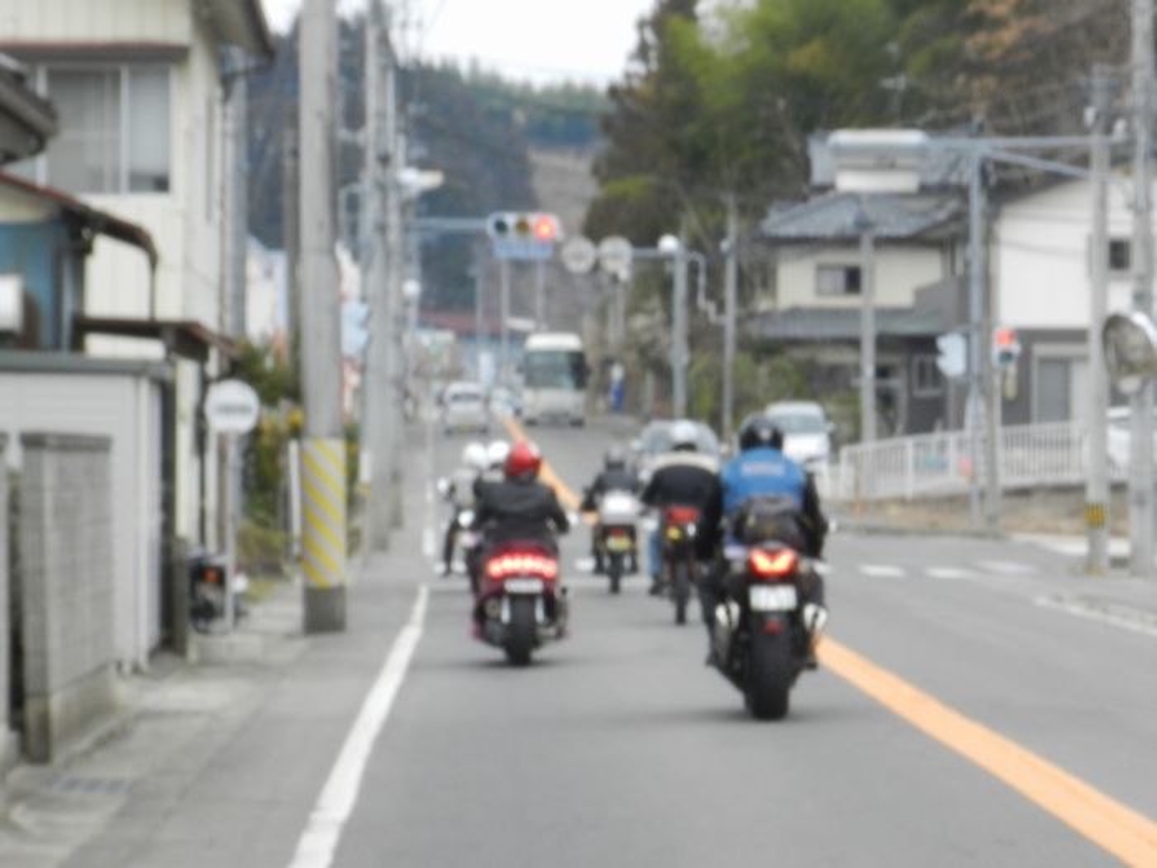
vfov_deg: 8.4
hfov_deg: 11.2
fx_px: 5883
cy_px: 434
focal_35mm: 176
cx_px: 578
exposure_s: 1/200
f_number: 8
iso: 400
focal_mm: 31.2
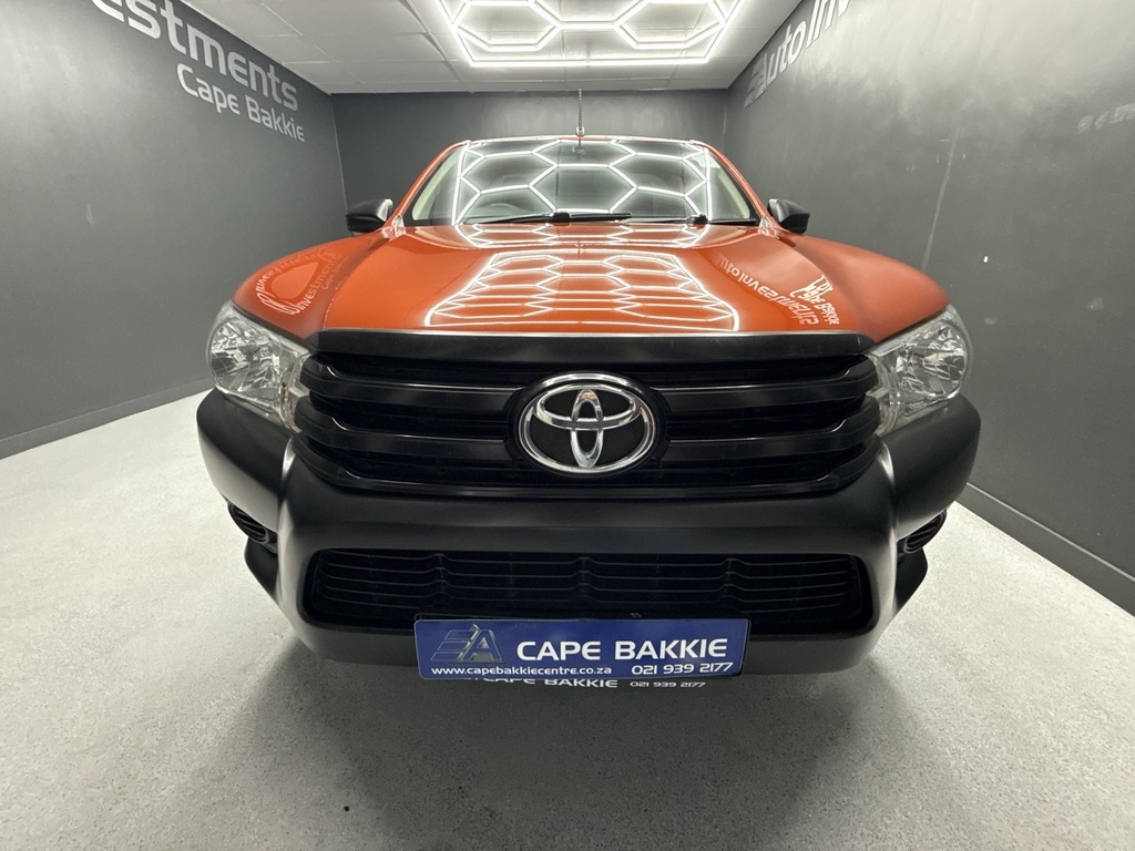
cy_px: 426
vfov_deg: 85.7
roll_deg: +0.1
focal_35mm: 14
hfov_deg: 102.1
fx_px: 459
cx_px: 568
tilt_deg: -19.4
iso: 400
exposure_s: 1/50
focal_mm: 2.22
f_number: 2.2
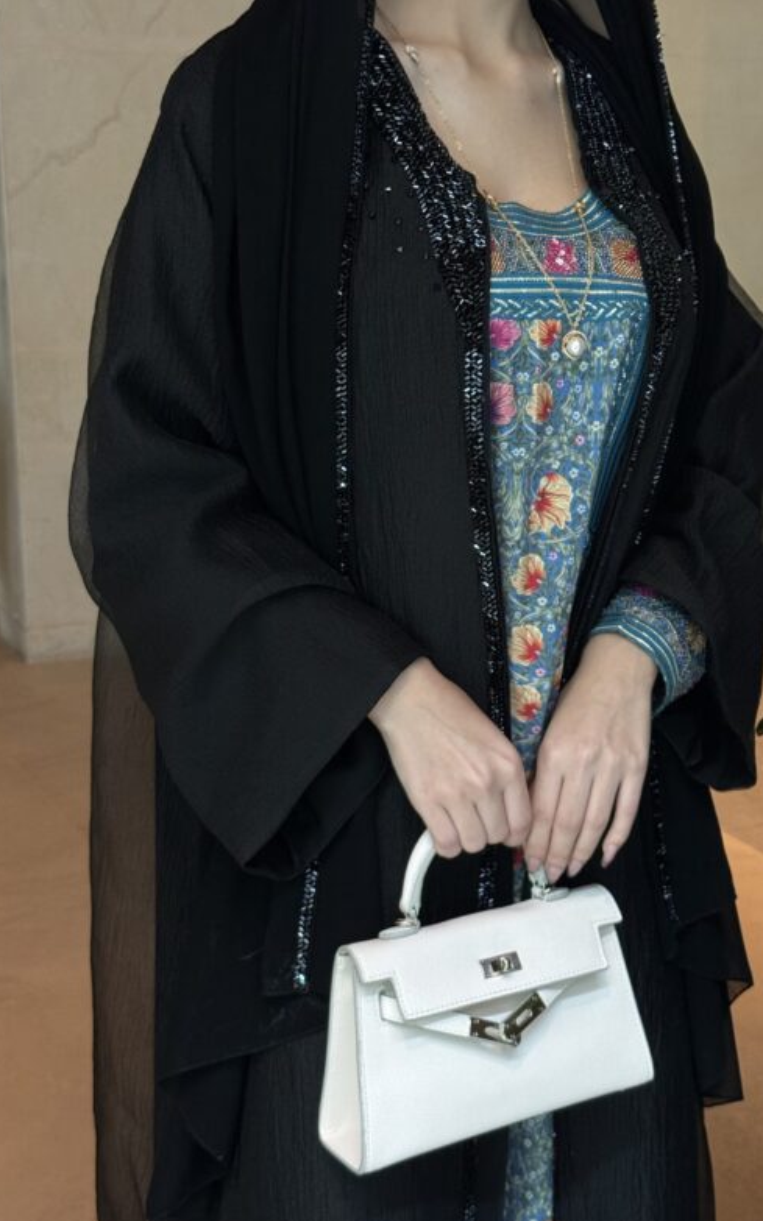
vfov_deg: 38.9
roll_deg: -1.6
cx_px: 460
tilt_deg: -15.0
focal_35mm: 52
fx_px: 1731
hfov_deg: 24.8
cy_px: 621
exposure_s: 1/42
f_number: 1.78
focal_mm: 6.86
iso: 250
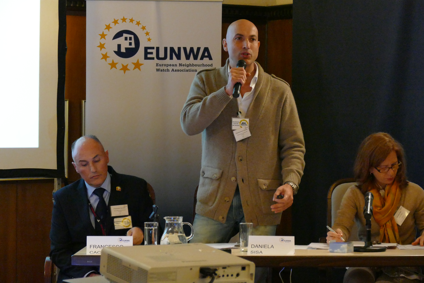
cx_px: 212
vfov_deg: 10.2
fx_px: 1590
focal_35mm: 135
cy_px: 142
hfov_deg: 15.2
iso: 3200
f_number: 3.9
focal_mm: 49.07
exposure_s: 1/125
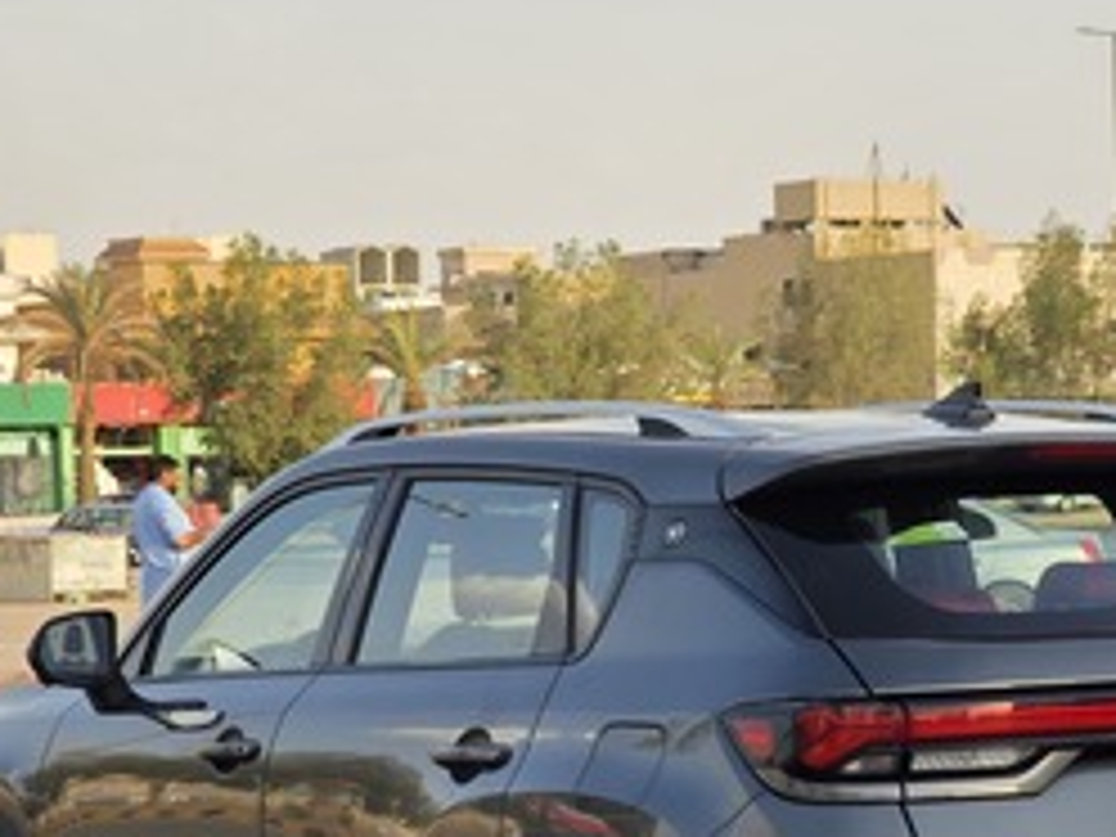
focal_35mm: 127
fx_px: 4094
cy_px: 677
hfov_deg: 15.5
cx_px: 808
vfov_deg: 11.6
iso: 50
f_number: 2.4
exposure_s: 1/588
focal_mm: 7.9
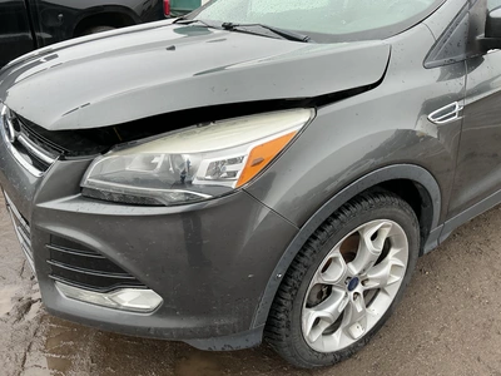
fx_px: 405
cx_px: 250
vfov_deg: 49.7
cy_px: 188
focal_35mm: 28
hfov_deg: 63.4
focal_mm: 3
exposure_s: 1/146
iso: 20
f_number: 1.8
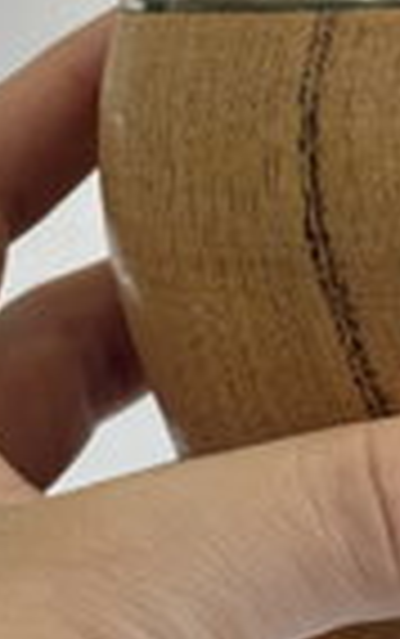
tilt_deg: -11.3
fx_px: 3325
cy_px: 151
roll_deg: +3.1
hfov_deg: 6.8
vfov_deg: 10.9
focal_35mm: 191
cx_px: 440
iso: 80
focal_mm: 6.76
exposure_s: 1/100
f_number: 1.78
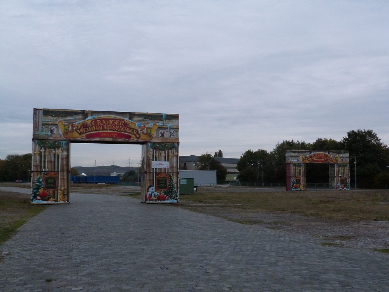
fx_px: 427
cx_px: 194
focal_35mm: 38
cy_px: 146
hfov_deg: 49.0
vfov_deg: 37.7
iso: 400
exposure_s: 1/60
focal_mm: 6.7
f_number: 3.1
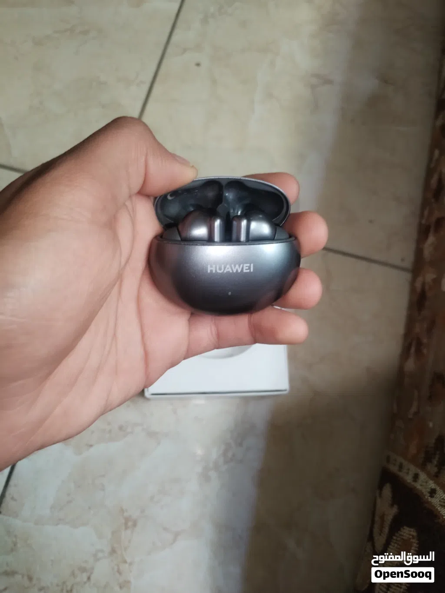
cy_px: 296
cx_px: 222
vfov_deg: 67.3
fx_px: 446
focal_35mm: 26
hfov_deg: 53.1
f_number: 1.8
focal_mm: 4.75
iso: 413
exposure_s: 1/30
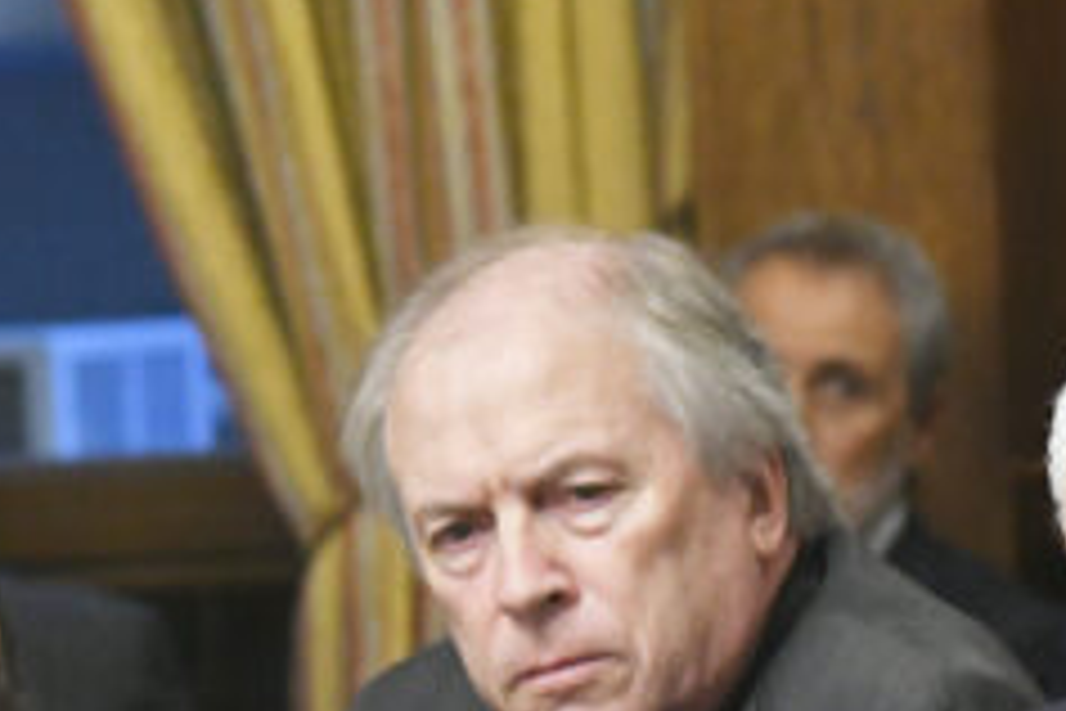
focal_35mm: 517
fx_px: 15308
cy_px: 886
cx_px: 344
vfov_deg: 2.7
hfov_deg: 4.0
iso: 4000
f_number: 5
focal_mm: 112
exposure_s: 1/125
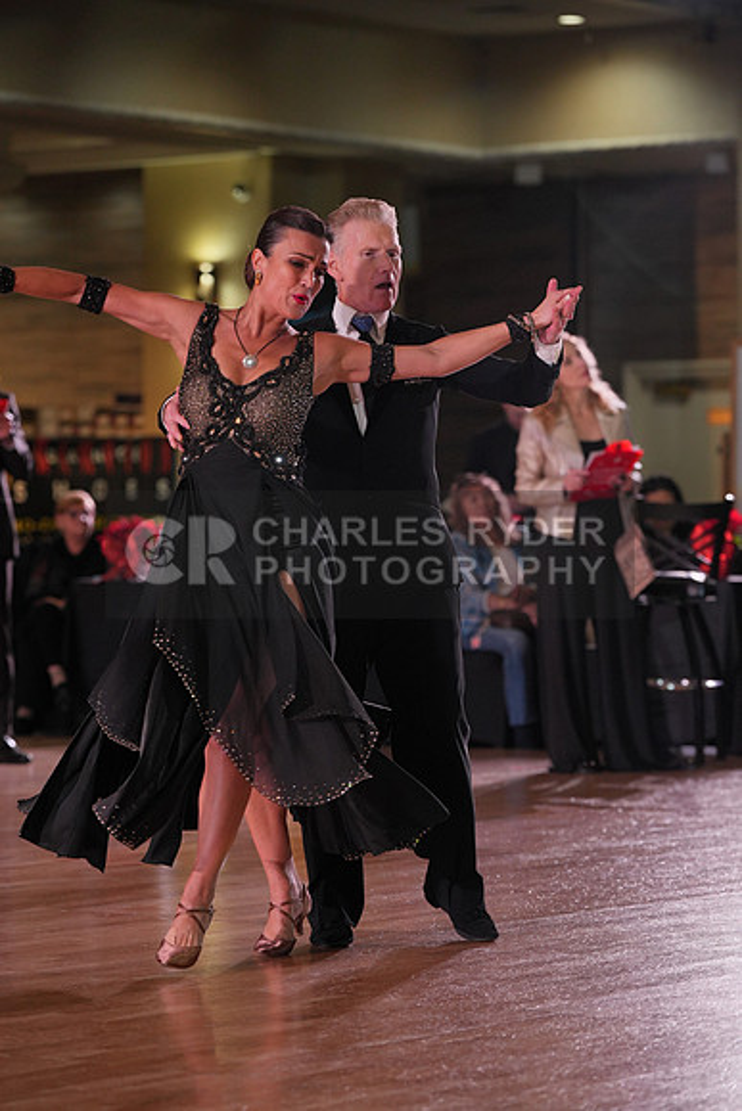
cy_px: 556
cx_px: 371
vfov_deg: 15.5
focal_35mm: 132
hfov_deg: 10.4
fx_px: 4078
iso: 1000
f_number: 4
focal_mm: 132
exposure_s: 1/500
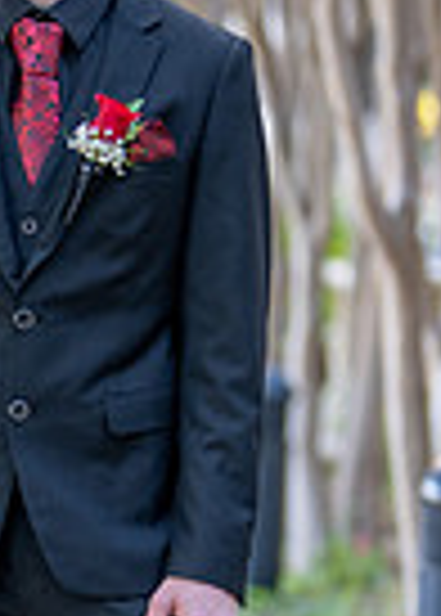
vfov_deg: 8.3
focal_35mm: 241
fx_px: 4222
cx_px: -80
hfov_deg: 5.9
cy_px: 526
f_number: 1.2
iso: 100
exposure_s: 1/250
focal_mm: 50
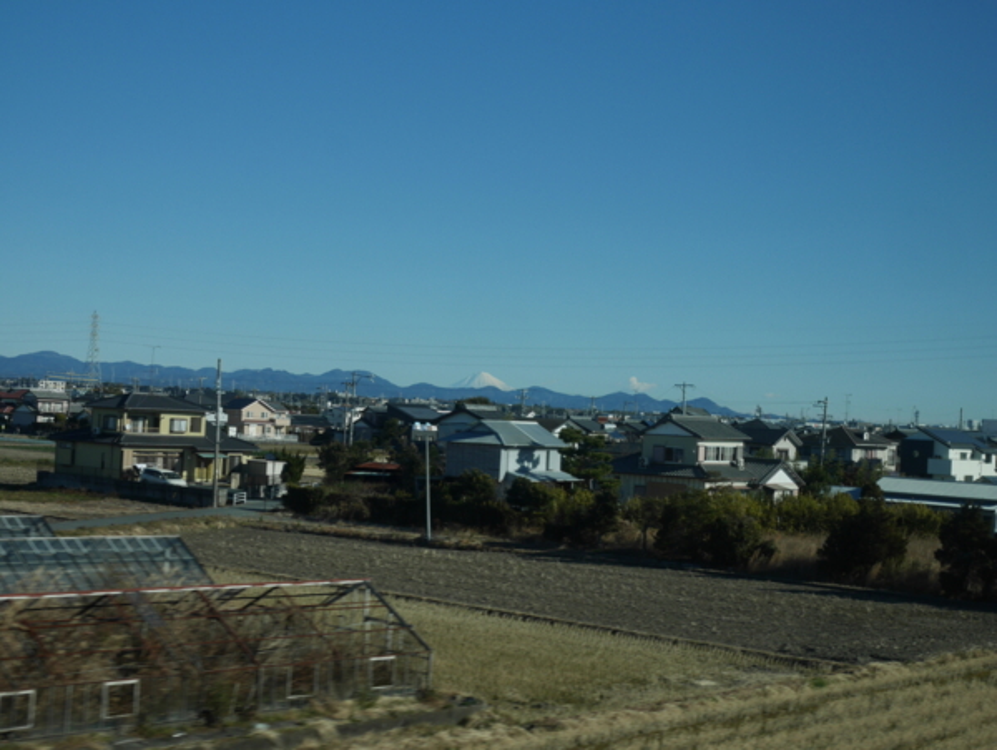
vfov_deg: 26.1
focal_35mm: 56
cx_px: 498
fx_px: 1614
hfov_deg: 34.3
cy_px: 375
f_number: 10
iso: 200
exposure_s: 1/320
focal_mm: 28
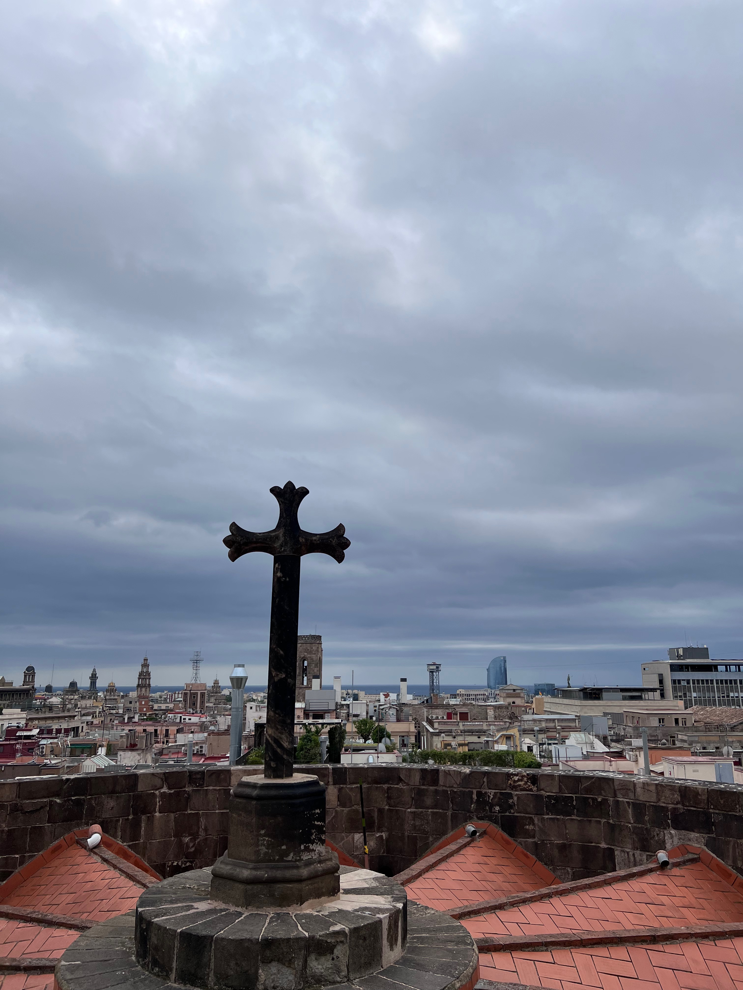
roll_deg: +0.4
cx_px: 372
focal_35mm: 26
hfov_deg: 53.1
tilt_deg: +14.6
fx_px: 744
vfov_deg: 67.3
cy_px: 495
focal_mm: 5.7
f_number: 1.5
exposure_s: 1/11364
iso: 50
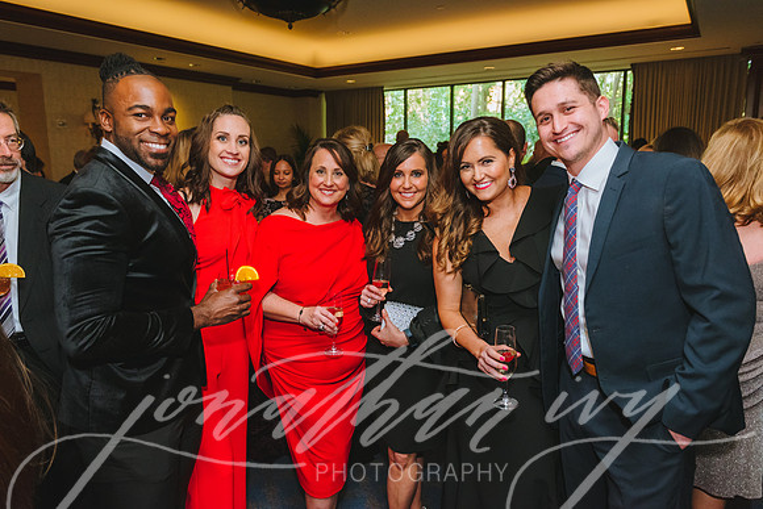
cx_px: 382
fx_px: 572
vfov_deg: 48.0
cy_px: 254
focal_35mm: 27
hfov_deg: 67.4
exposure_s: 1/160
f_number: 4
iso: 3200
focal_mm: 27
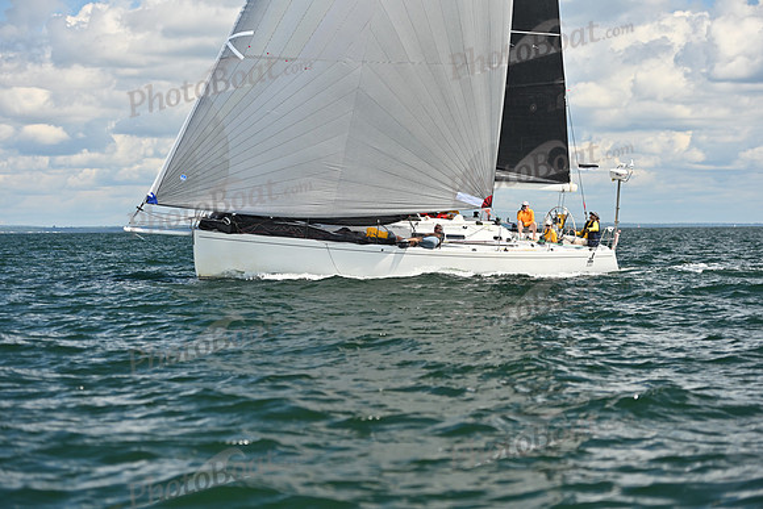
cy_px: 254
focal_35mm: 98
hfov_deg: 20.8
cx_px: 382
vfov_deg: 14.0
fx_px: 2077
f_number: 2.8
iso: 250
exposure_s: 1/2000
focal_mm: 98
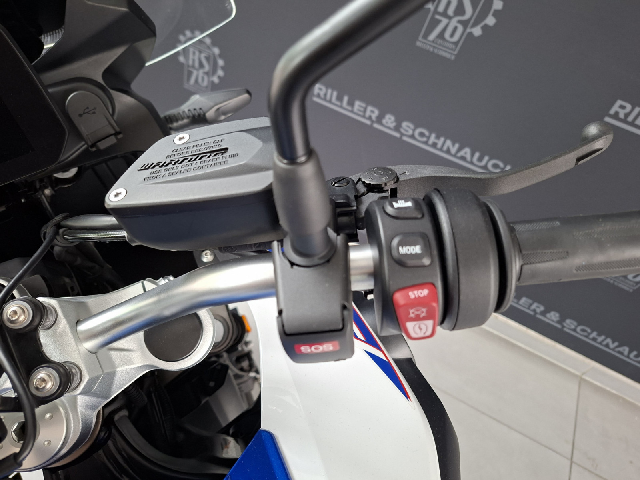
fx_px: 425
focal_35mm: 23
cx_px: 320
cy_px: 240
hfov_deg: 73.9
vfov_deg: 58.9
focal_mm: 5.54
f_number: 1.8
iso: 200
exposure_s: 1/50
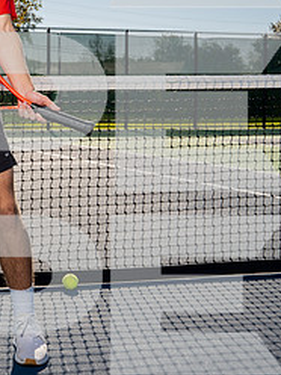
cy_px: 112
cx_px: -66
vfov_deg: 27.5
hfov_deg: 19.6
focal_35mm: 70
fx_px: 758
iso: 100
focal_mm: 28
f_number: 8
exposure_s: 1/250
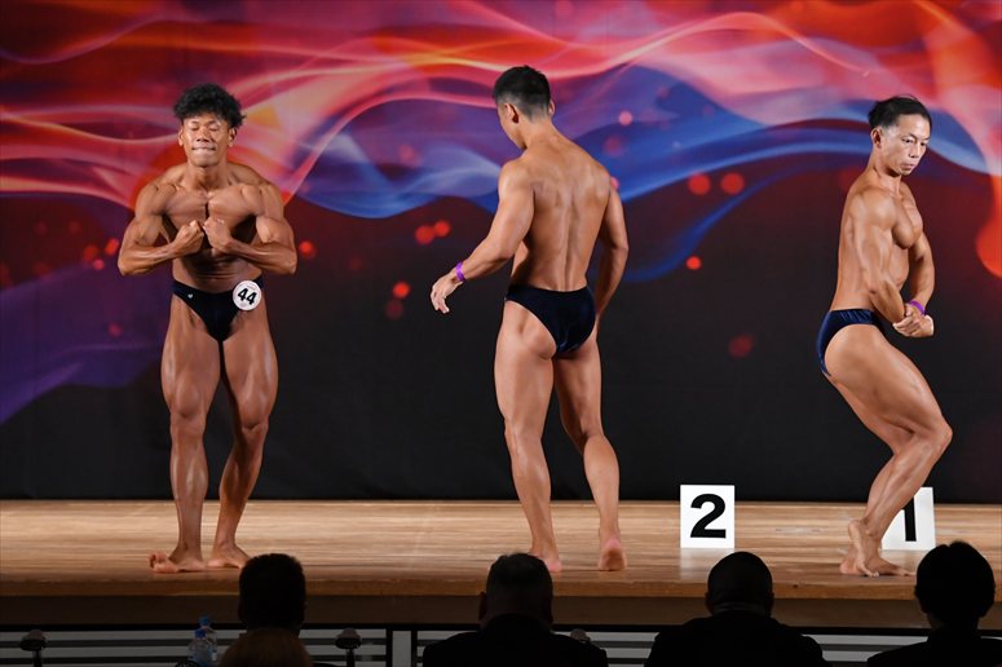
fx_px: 5202
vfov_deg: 7.3
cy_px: 334
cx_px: 501
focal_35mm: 187
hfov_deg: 11.0
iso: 3200
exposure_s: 1/400
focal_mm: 125
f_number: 5.6
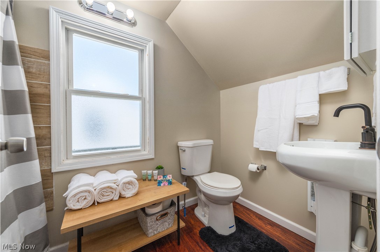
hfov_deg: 104.3
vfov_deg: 81.1
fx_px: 148
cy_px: 126
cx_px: 190
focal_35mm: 14
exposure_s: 1/200
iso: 200
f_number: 8
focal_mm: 14
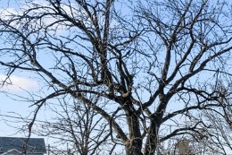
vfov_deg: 18.2
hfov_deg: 20.6
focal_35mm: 71
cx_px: 410
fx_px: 457
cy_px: 184
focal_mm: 16
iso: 400
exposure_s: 1/1000
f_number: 8
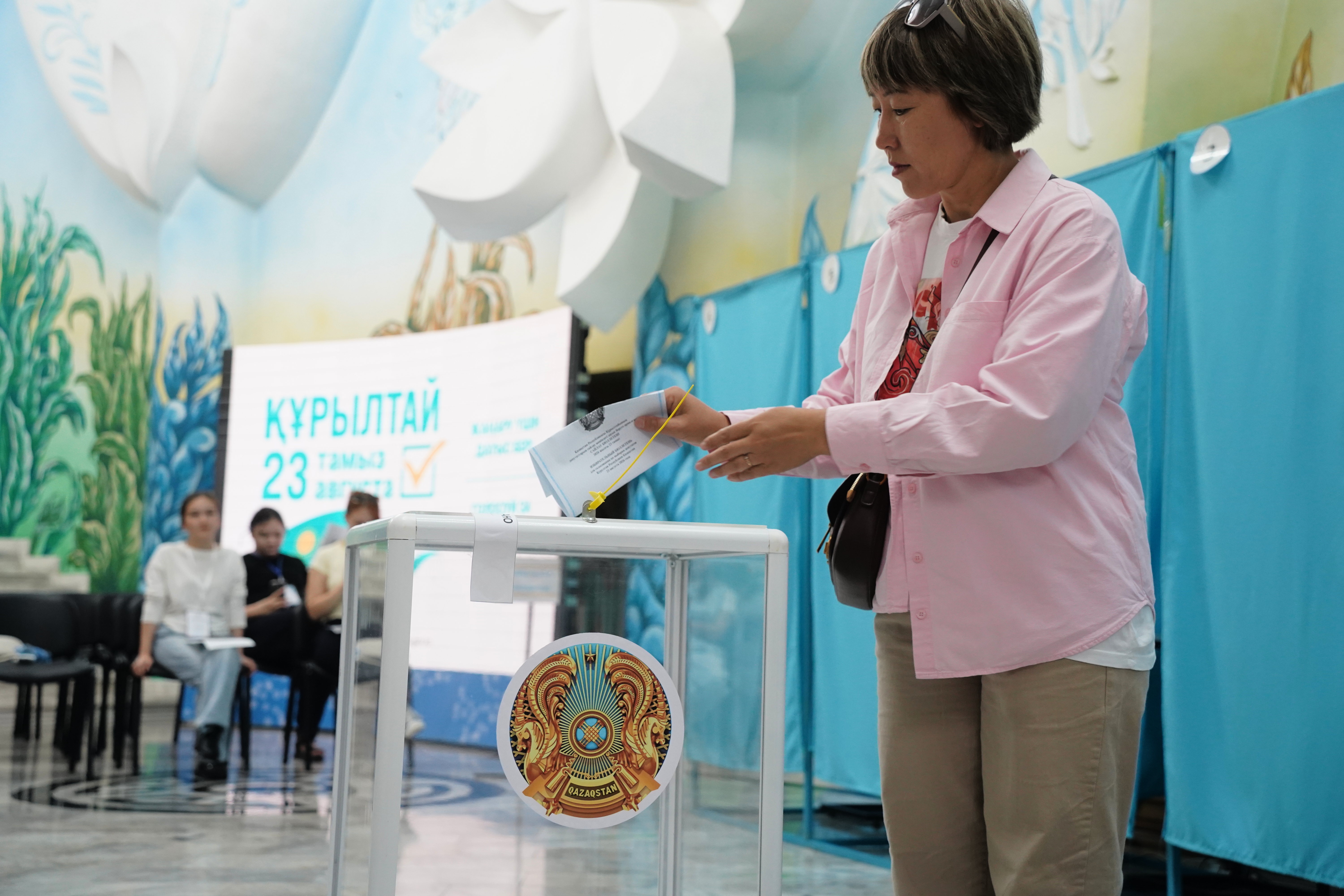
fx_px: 1941
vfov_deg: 26.0
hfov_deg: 38.2
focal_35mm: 52
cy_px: 448
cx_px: 672
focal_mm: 52
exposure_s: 1/320
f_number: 5
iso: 3200
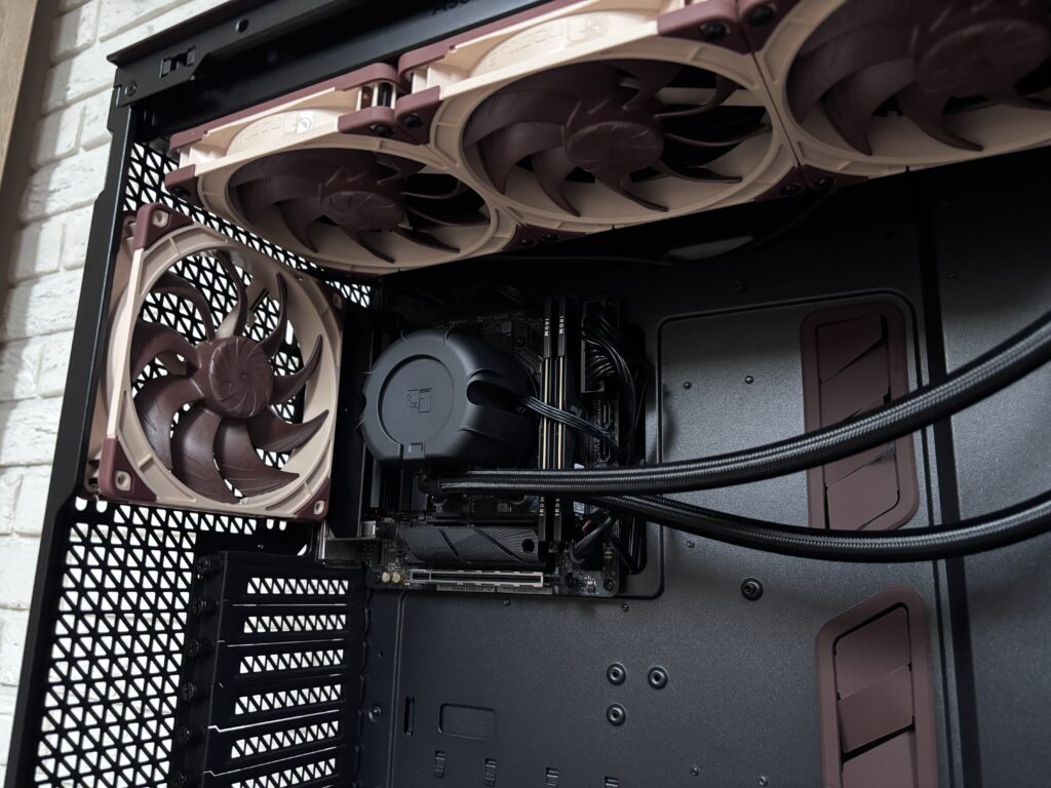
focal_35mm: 26
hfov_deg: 67.3
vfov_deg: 53.1
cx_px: 526
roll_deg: -1.6
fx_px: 789
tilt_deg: +13.4
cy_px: 394
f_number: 1.6
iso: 800
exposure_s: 1/30
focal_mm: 5.96
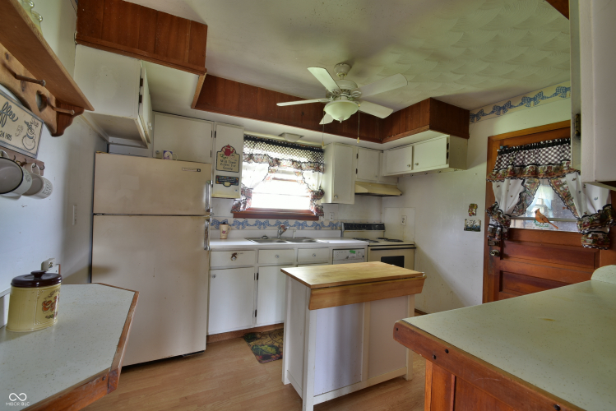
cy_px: 206
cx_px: 308
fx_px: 257
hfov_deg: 100.4
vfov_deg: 77.4
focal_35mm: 15
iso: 100
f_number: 10
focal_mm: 10
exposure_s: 2.5
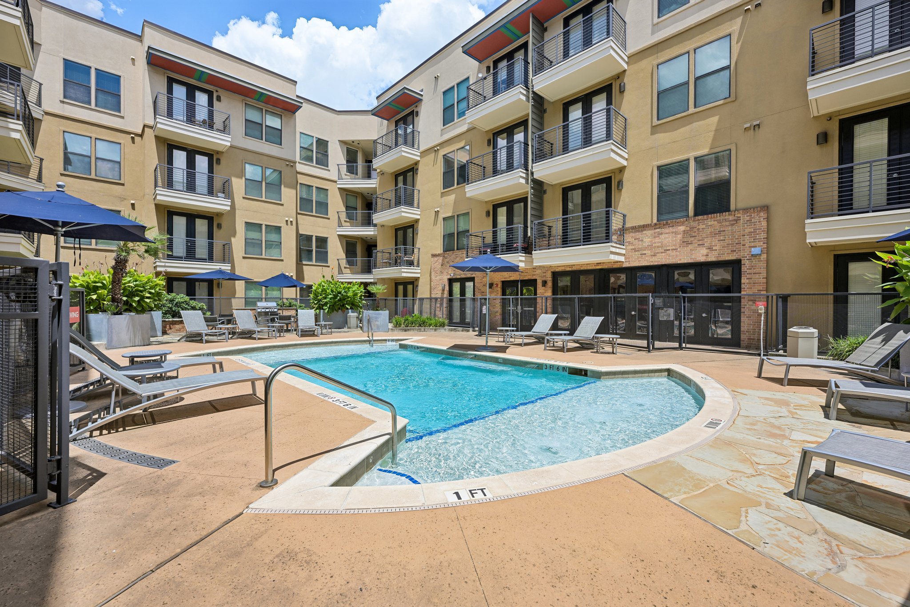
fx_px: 379
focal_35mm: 15
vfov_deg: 77.3
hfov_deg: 100.4
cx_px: 455
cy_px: 304
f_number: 5.6
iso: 100
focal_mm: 15
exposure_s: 1/750
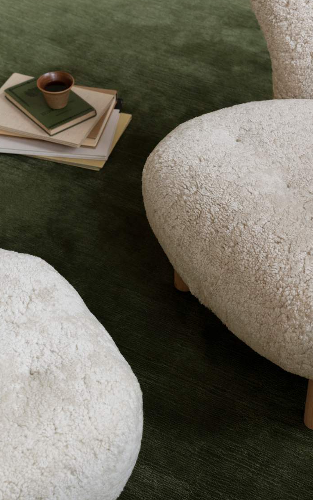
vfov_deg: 23.5
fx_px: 1201
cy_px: 288
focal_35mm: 88
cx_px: 167
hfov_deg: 14.9
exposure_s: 1/20
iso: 640
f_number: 6.3
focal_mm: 70
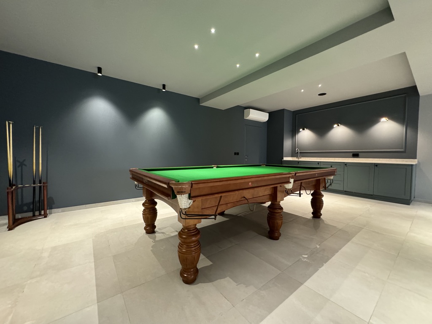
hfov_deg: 102.1
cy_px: 162
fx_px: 175
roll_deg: -0.5
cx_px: 216
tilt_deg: -1.2
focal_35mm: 14
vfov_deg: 85.7
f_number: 2.2
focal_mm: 2.22
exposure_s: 1/50
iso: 800
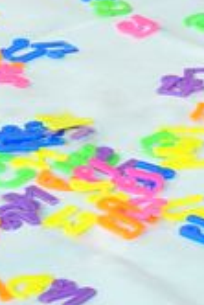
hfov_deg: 4.5
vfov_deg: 6.6
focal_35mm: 307
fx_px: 2604
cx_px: 189
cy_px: -196
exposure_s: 1/125
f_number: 4.5
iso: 250
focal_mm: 34
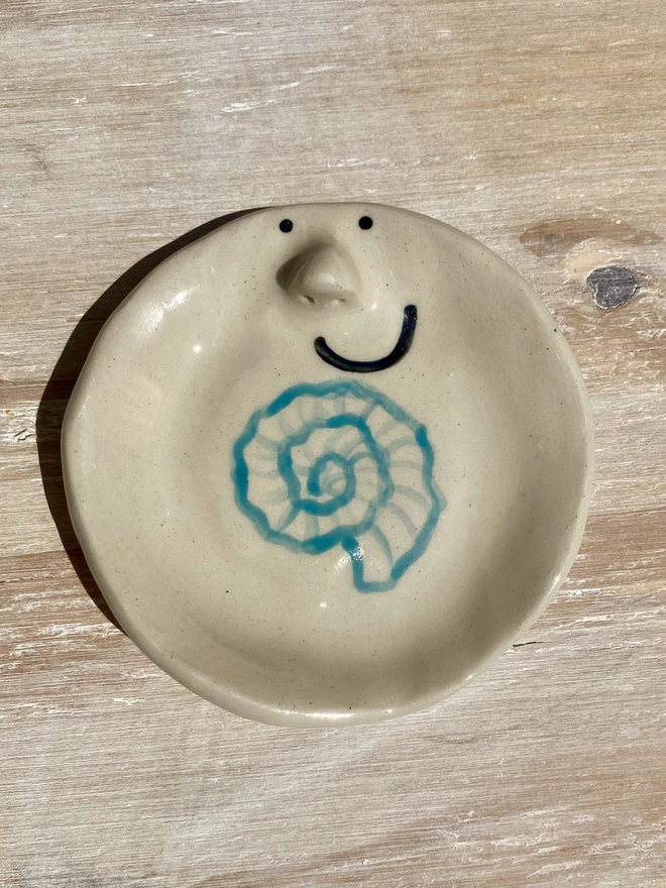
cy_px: 444
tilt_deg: -87.6
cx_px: 333
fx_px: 667
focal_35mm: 26
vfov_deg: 67.3
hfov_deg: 53.1
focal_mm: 4.25
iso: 40
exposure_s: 1/11494
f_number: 1.8
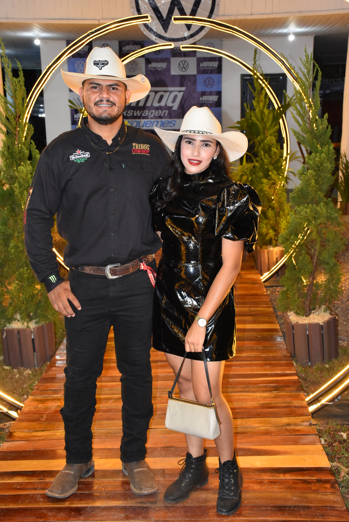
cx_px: 174
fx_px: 697
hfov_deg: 28.1
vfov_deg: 41.1
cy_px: 261
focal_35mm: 48
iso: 1600
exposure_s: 1/125
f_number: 5.6
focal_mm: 32
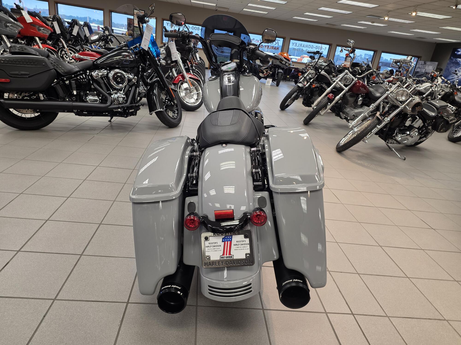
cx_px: 230
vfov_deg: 58.9
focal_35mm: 23
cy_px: 172
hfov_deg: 73.9
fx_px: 306
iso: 160
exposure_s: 1/120
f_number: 1.7
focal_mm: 6.25
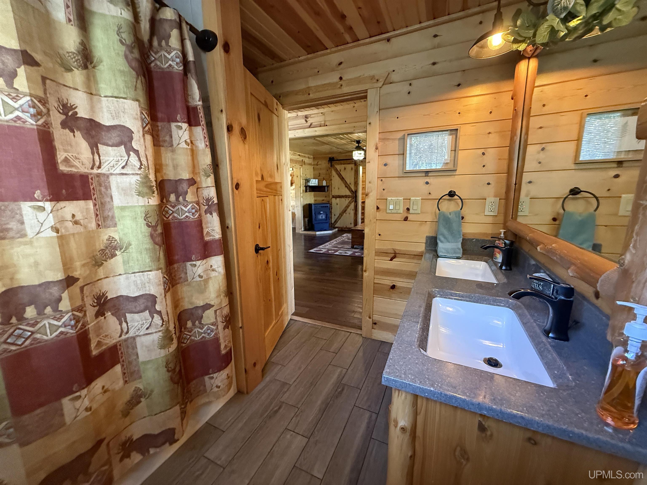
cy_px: 242
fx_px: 262
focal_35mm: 14
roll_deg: +1.2
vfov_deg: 85.7
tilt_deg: -10.7
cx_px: 324
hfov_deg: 102.1
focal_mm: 2.22
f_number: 2.2
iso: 640
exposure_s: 1/60
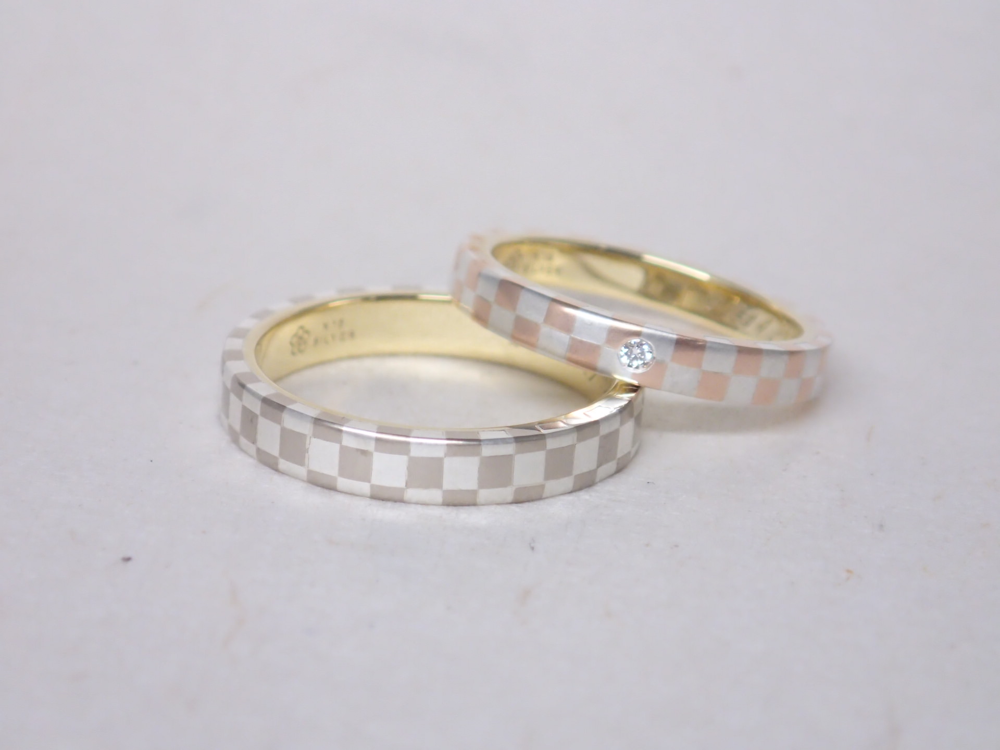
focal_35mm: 100
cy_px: 375
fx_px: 2889
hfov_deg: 19.6
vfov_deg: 14.8
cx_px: 500
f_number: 4.9
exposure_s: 1/100
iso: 400
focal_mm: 18
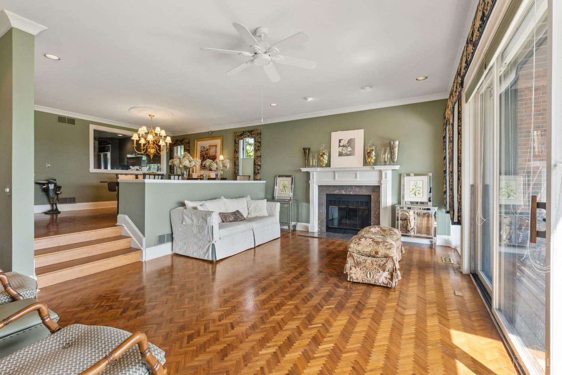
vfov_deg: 77.3
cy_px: 188
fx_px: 234
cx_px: 281
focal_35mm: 15
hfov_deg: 100.4
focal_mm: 10
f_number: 9
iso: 400
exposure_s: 1/30
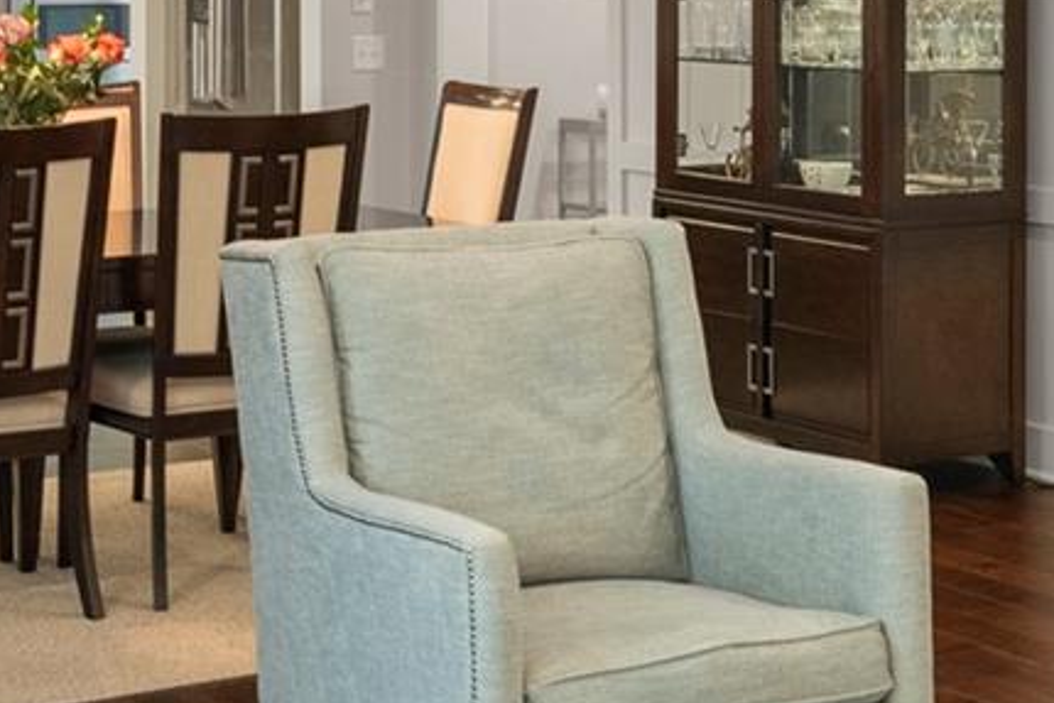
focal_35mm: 100
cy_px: -146
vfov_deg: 13.3
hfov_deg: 19.7
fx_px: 2929
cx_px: 1076
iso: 640
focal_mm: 21
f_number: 5
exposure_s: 1/13
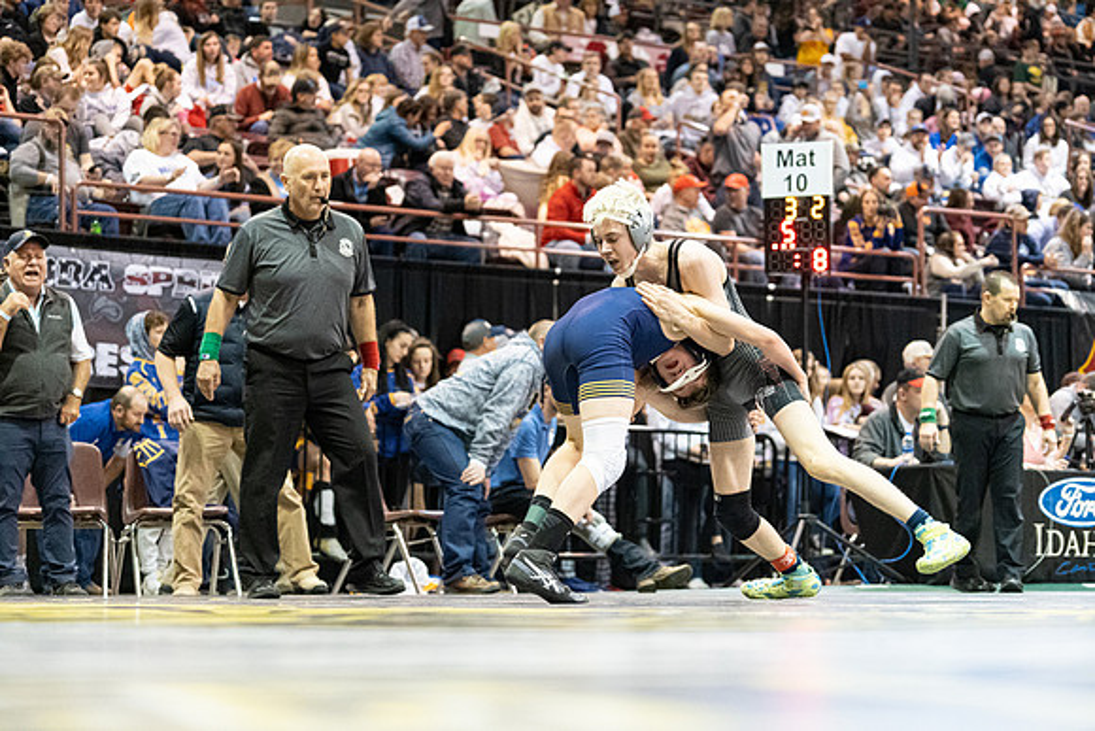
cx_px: 548
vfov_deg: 13.0
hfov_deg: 19.5
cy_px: 366
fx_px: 3194
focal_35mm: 105
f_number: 4
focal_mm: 105
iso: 16000
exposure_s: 1/500
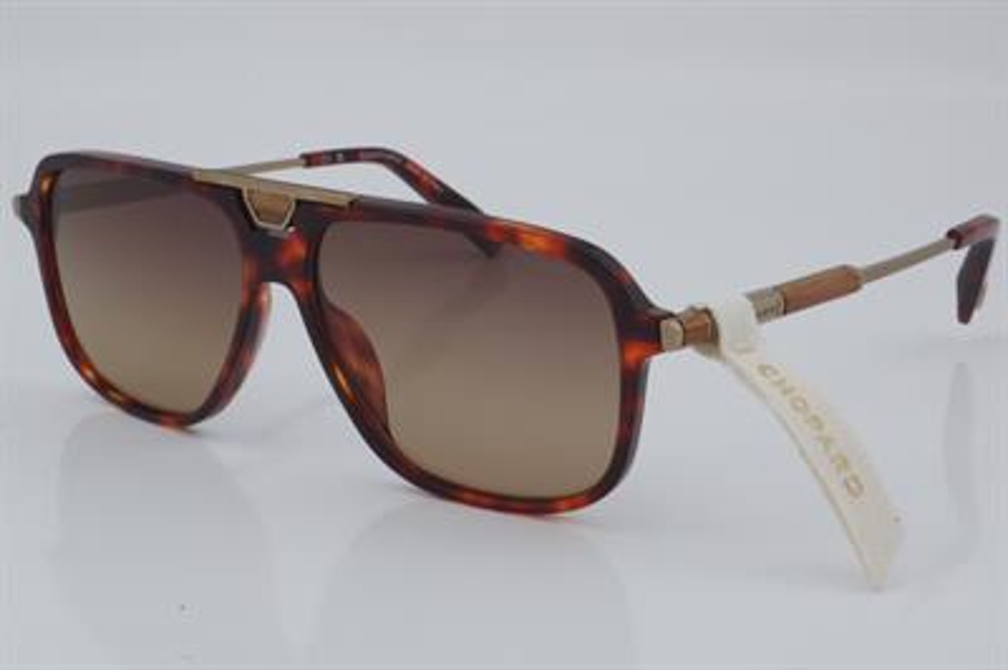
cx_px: 504
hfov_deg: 27.0
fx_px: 2098
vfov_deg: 18.2
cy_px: 335
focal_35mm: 75
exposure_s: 1/4
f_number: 32
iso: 100
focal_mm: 50
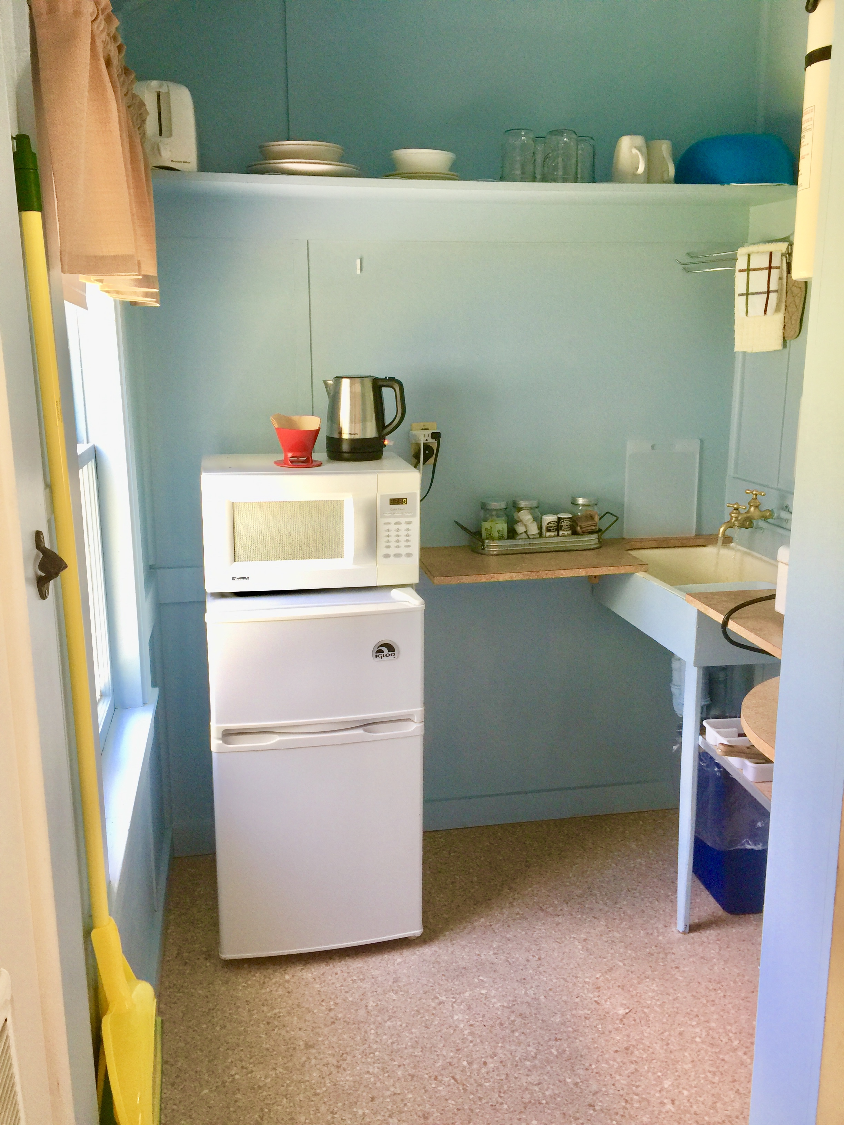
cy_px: 562
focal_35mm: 29
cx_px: 422
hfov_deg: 48.2
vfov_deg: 61.7
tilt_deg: -11.7
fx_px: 943
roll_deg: +1.0
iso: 40
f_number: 2.2
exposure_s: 1/30
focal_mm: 4.15
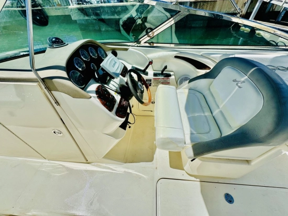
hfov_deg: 102.0
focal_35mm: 14
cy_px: 108
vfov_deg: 85.7
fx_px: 117
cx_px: 144
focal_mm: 2.22
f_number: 2.2
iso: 50
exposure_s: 1/4630
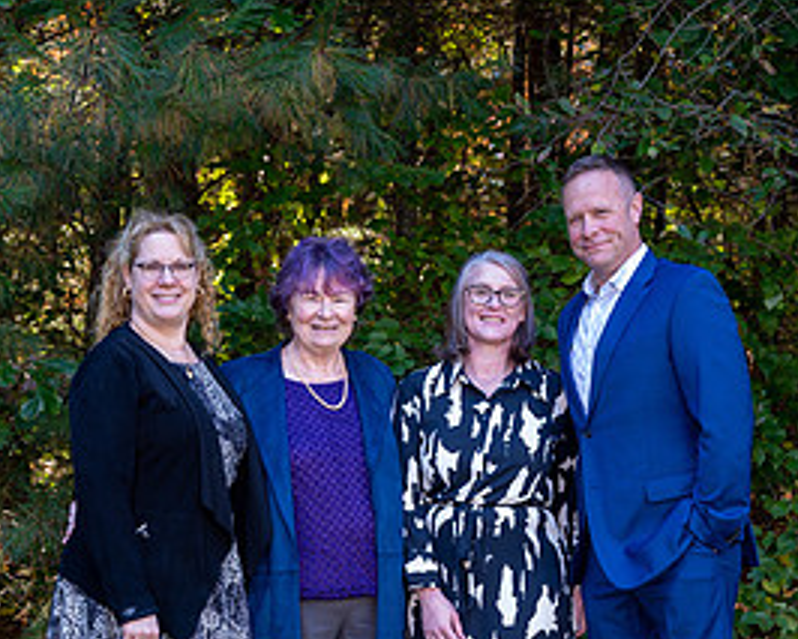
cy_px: 633
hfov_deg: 25.1
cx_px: 416
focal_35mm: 76
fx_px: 1796
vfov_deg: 19.6
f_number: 5.3
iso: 560
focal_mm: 48
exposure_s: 1/60
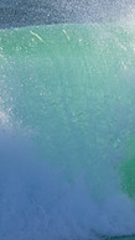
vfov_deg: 0.9
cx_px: 320
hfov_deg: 0.5
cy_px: 50
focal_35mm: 2503
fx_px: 15943
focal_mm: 800
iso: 1400
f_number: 11
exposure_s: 1/1600
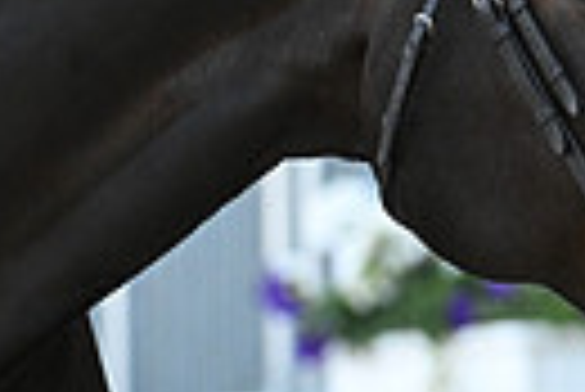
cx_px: 1152
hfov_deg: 1.5
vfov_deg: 1.0
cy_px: -70
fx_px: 21832
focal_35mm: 1342
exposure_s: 1/1250
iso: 3200
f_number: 5.6
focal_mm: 300
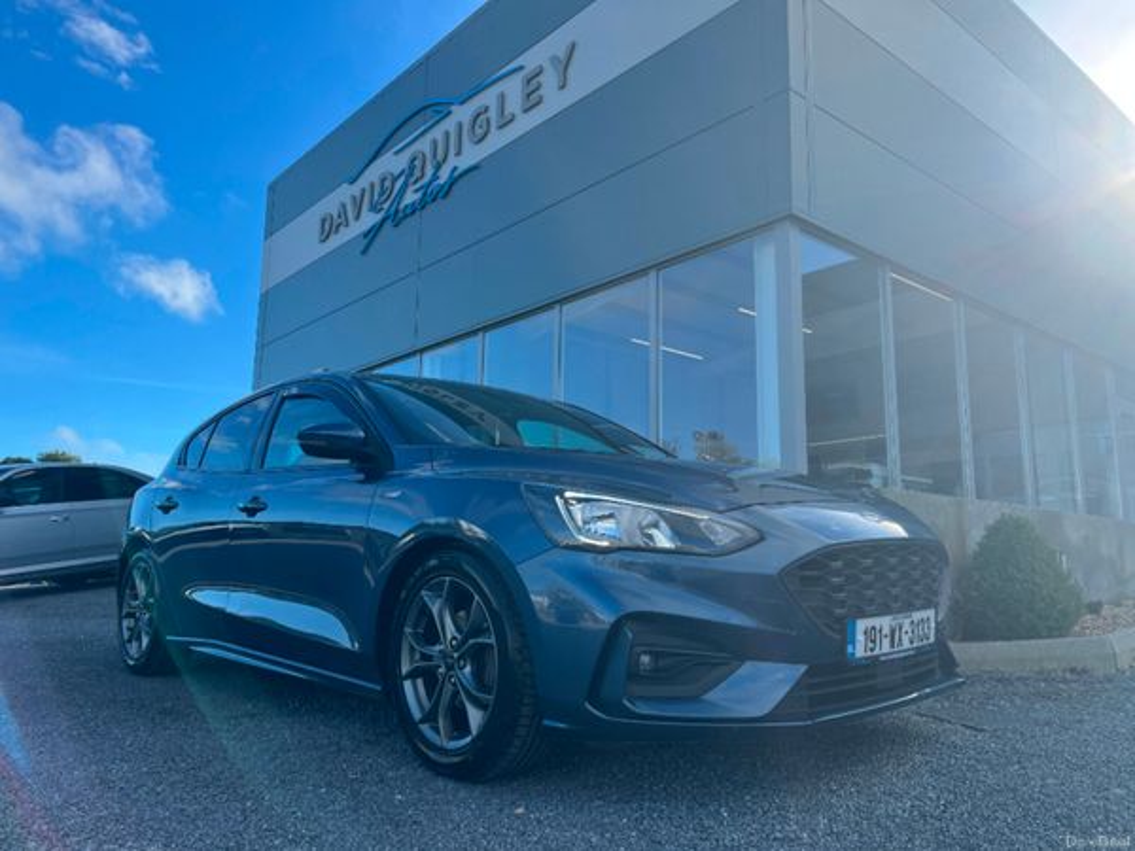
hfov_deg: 67.3
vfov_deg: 53.1
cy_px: 426
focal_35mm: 26
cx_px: 568
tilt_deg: +10.6
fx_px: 852
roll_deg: -0.5
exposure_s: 1/1890
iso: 50
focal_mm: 5.1
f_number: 1.6
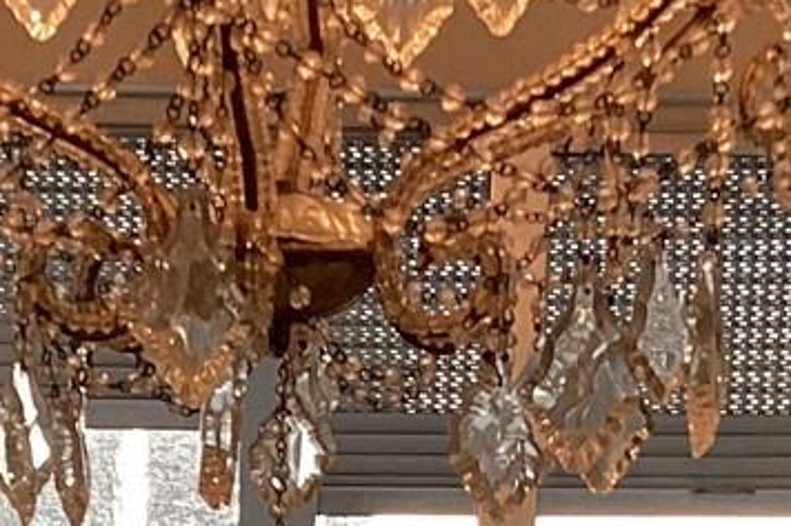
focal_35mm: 145
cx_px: 151
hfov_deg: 14.1
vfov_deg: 8.9
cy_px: 1041
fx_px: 3184
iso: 50
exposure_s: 1/60
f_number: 2.4
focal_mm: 3.3
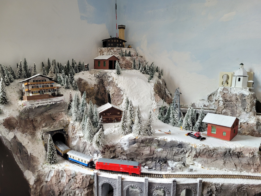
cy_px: 98
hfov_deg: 67.3
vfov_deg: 53.1
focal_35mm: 26
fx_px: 196
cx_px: 130
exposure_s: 1/100
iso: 200
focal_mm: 5.4
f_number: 1.8
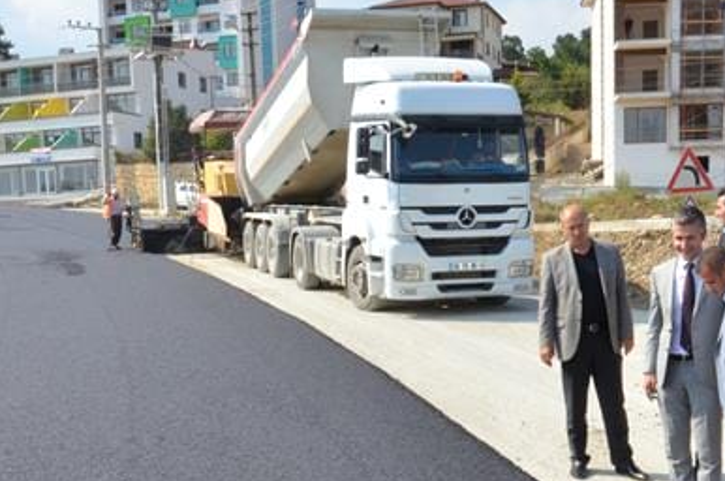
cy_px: 415
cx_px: 357
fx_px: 1126
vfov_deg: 23.6
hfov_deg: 35.7
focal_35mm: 56
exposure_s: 1/250
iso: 1000
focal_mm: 18
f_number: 22
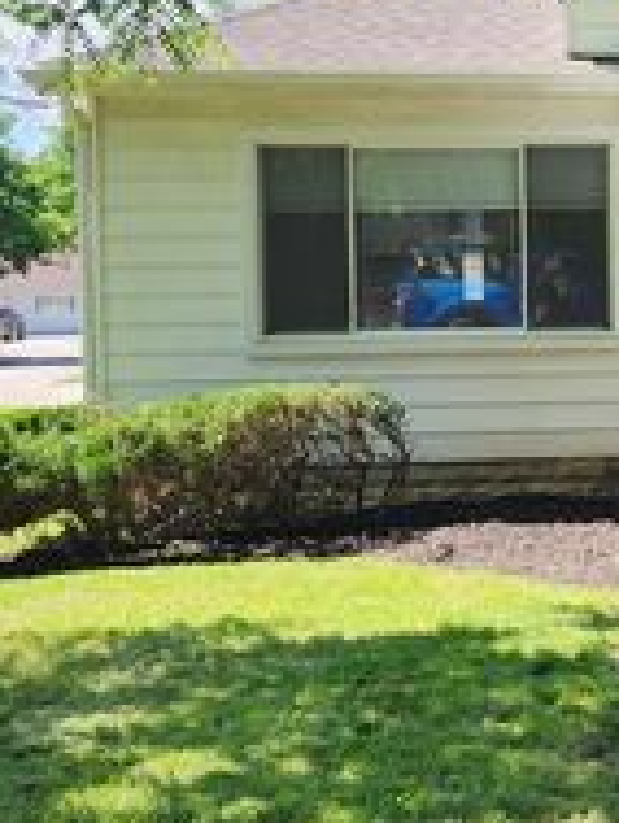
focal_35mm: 81
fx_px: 1929
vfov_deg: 24.0
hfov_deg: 17.1
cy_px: 277
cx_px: 806
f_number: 1.8
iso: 12
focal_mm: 6.4
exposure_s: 1/267
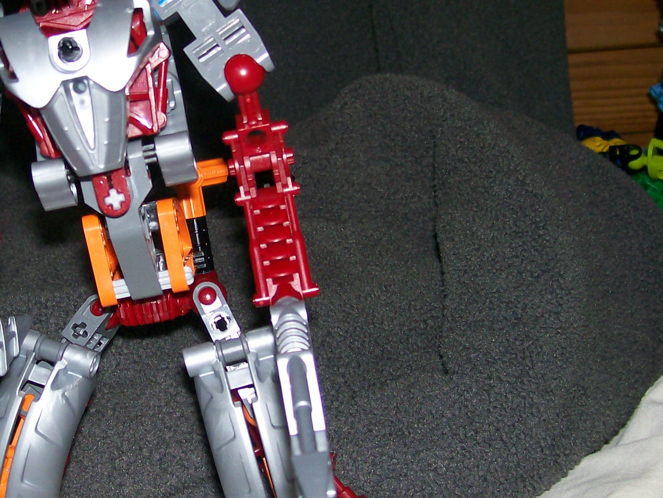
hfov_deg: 28.7
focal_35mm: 66
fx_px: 1264
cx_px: 125
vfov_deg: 22.3
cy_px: 257
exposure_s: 1/64
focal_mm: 6
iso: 80
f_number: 2.7
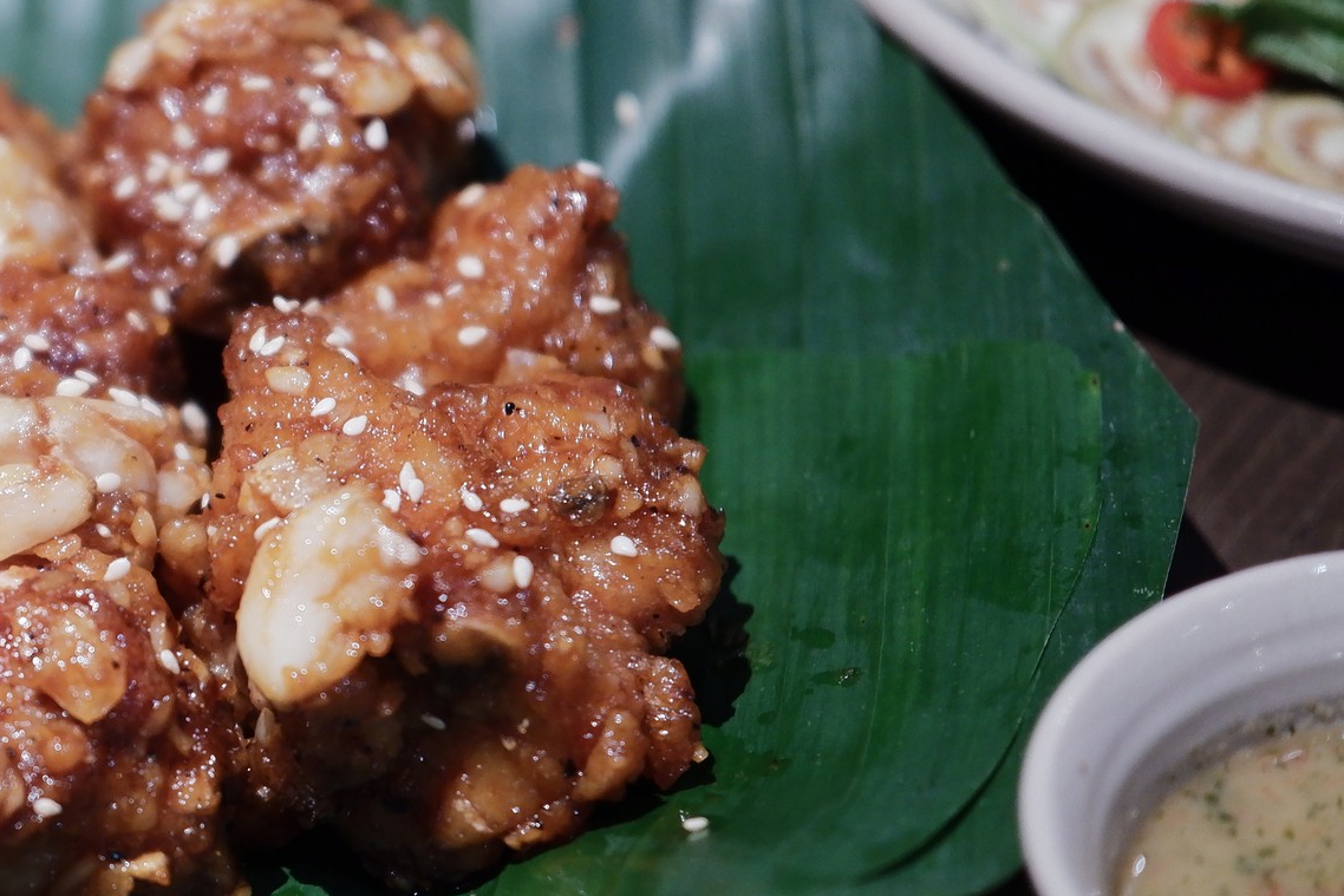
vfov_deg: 7.3
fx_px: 7056
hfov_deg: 10.7
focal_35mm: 189
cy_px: 448
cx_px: -164
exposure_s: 1/85
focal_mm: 56
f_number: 1.7
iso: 1000
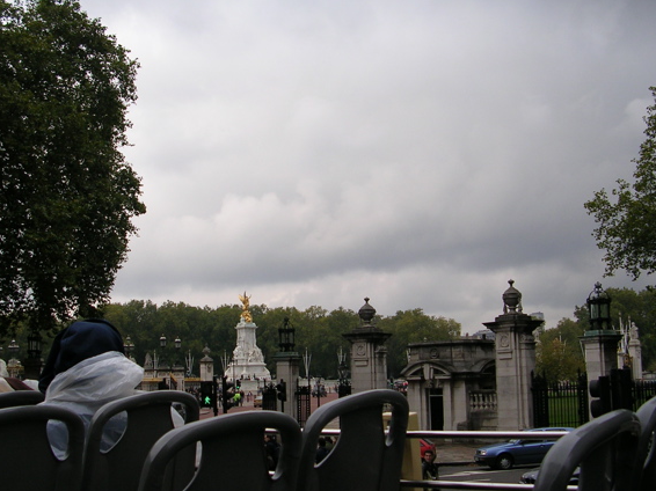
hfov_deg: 43.8
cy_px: 266
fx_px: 815
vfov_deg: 33.6
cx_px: 304
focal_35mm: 43
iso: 50
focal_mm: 5.8
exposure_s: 1/390
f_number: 2.8
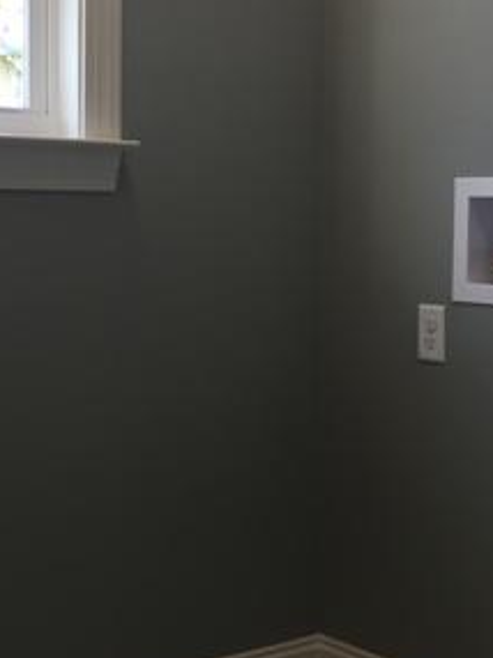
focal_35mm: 65
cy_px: 239
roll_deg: -0.9
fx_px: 1236
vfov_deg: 29.7
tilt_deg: -0.2
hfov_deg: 22.6
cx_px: 251
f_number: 2.2
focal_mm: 4.15
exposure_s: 1/60
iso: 32
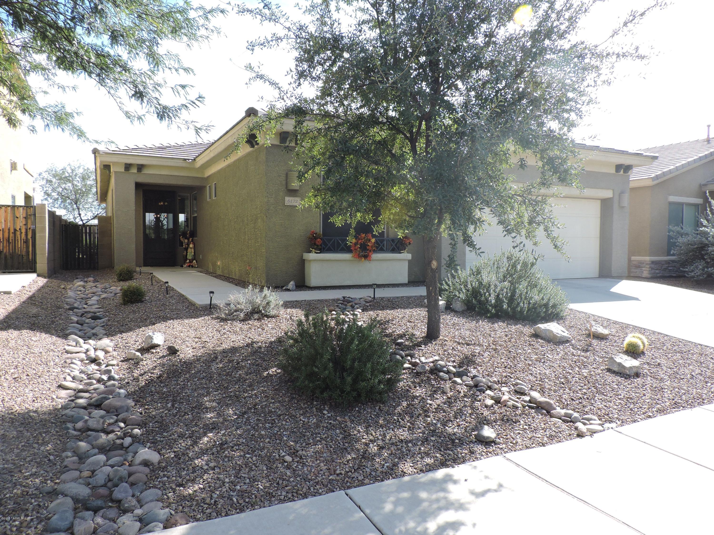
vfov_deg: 56.8
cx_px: 357
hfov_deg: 71.6
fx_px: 495
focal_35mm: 24
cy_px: 268
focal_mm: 4.3
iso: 100
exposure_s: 1/500
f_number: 3
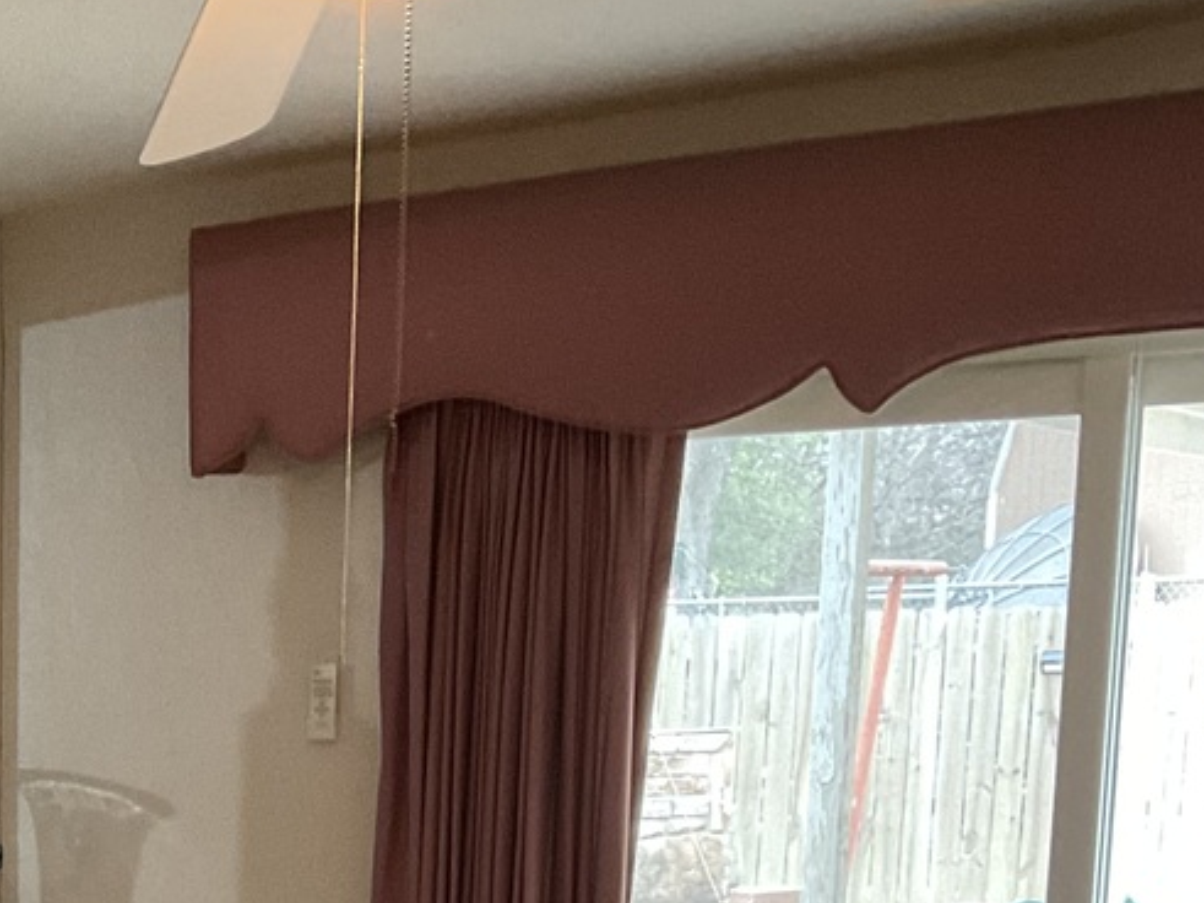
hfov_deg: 21.1
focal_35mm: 85
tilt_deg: -11.1
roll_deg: +0.8
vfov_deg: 16.2
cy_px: 1254
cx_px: -329
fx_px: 2956
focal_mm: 3
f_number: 1.8
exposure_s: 1/60
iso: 200
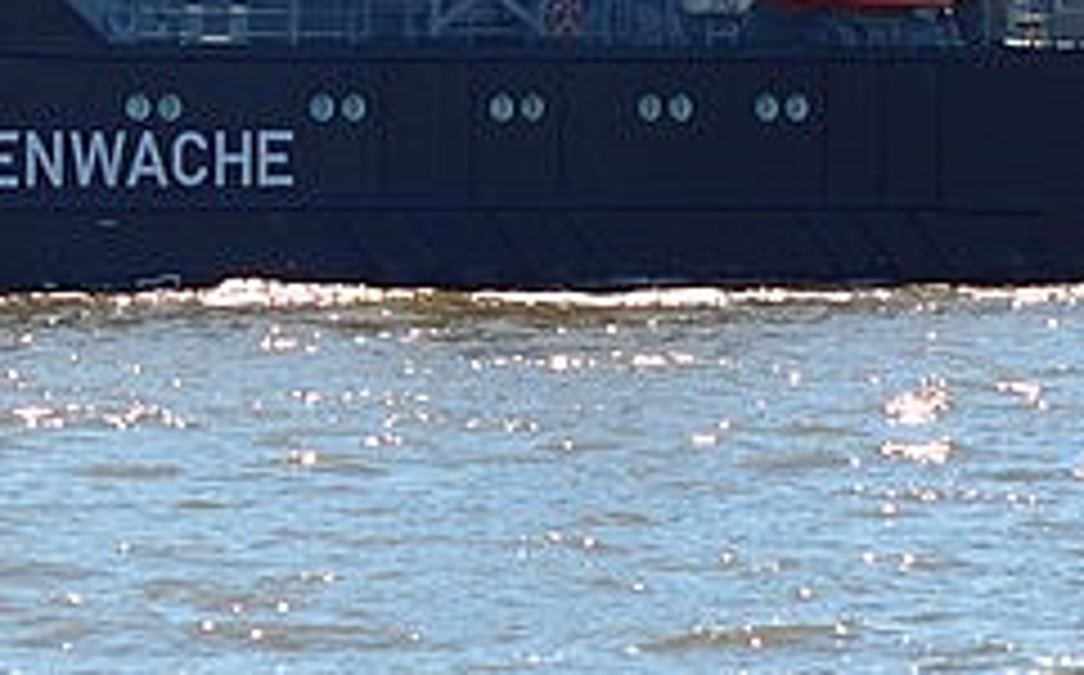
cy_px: -310
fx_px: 8439
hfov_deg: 7.3
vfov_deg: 4.6
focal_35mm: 286
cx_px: -171
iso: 100
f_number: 8
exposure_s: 1/250
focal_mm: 75
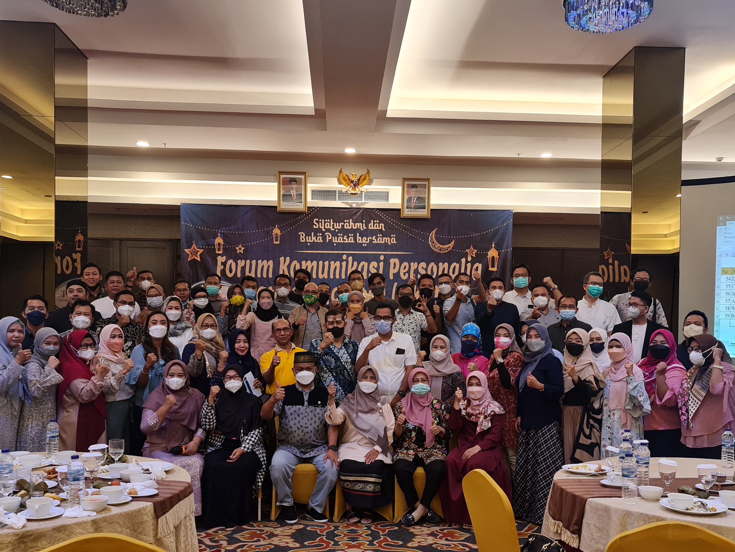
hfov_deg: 53.9
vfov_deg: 41.6
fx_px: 722
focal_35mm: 34
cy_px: 337
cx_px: 380
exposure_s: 1/50
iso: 250
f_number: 1.8
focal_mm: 7
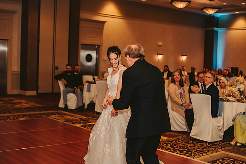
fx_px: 342
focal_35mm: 50
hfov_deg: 39.6
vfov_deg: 27.0
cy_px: 82
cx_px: 123
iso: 800
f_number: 2.5
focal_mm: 50
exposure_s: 1/125
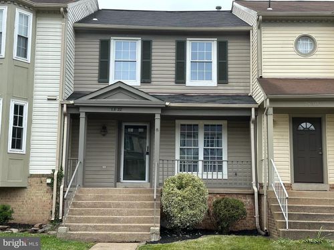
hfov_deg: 39.7
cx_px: 167
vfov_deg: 30.3
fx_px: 463
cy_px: 125
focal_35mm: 48
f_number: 1.78
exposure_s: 1/2070
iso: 64
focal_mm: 6.86
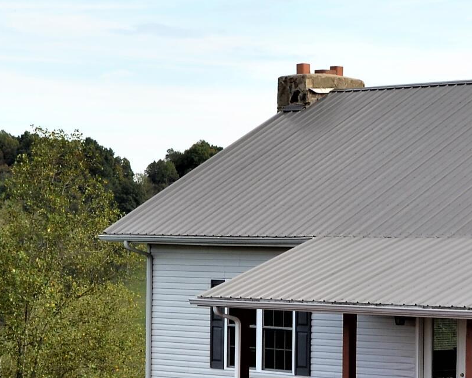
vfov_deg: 10.5
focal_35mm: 147
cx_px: 558
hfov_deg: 12.8
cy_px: 285
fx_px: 2054
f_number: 5.6
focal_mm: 28
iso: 100
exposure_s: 1/200
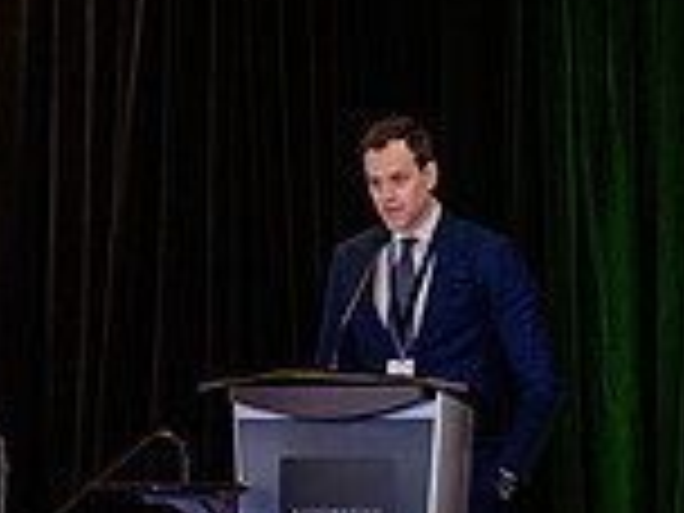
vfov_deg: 4.8
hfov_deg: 6.4
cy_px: 490
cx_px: -44
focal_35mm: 307
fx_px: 6066
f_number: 3.5
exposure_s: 1/160
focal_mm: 70
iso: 1600
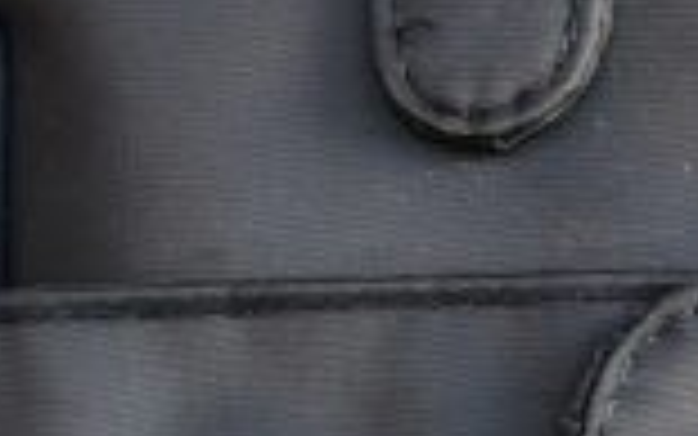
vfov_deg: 7.8
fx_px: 3197
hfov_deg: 11.5
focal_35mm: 168
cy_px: 171
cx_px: 1261
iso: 258
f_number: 1.8
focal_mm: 5.56
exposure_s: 1/100
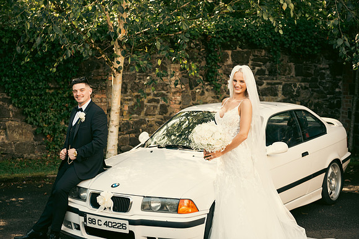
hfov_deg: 32.4
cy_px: 120
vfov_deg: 21.9
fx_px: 618
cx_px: 180
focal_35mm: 62
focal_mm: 62
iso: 160
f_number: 3.5
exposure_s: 1/200
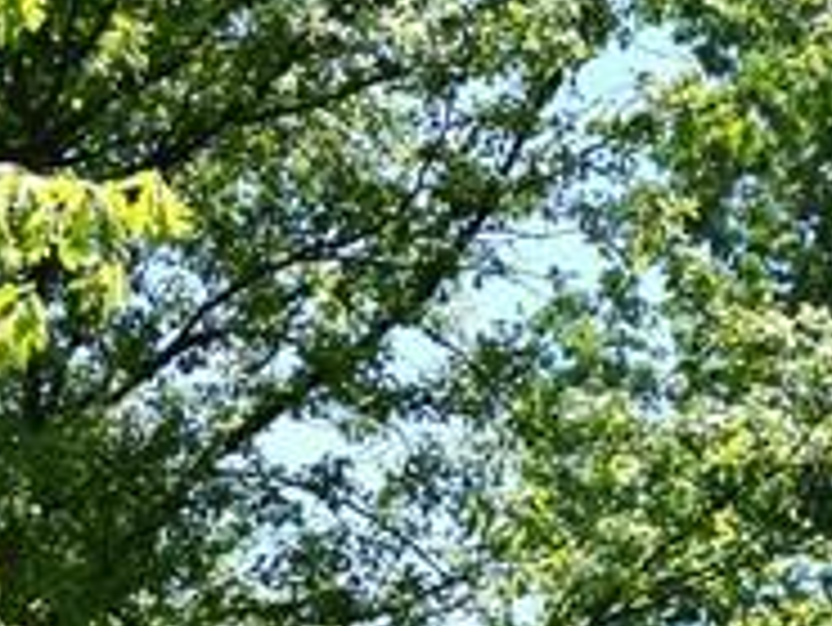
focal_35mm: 133
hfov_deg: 14.8
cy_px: 1284
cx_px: 378
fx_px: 3199
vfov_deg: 10.2
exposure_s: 1/1000
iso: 100
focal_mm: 6.72
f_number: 1.7
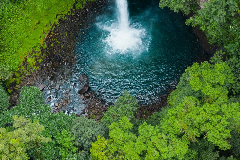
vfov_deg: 20.3
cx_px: 117
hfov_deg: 31.4
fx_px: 427
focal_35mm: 64
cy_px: -15
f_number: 4.5
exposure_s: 1/200
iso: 100
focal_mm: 10.3
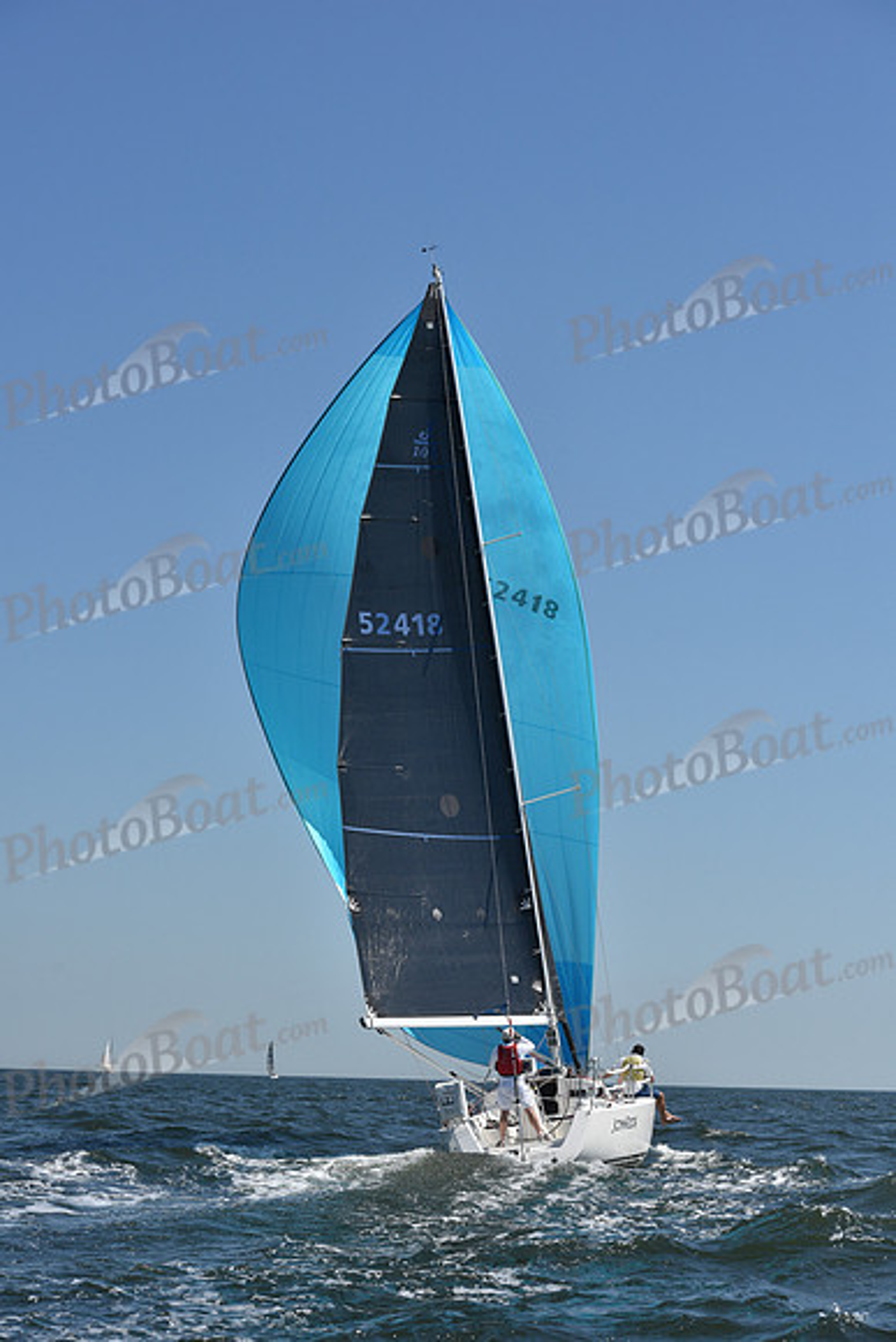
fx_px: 2612
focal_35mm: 70
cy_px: 671
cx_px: 448
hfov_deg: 19.5
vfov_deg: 28.8
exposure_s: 1/1250
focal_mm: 70
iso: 250
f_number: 8
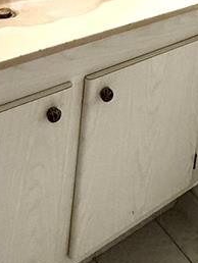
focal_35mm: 65
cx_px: 236
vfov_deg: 24.3
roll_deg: -10.1
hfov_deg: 21.1
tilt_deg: -10.9
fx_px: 495
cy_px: -115
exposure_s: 1/120
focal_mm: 2.22
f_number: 2.2
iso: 320
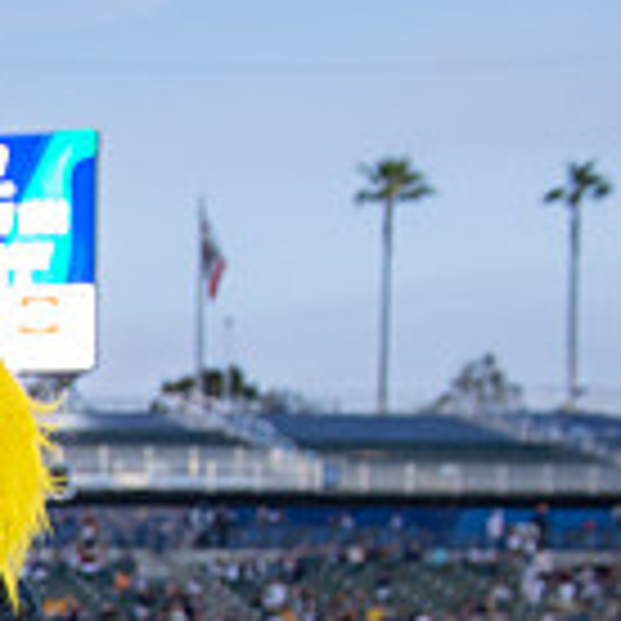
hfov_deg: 13.3
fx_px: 2314
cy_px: 817
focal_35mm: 114
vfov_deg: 14.6
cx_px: -598
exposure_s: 1/60
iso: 250
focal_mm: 32
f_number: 5
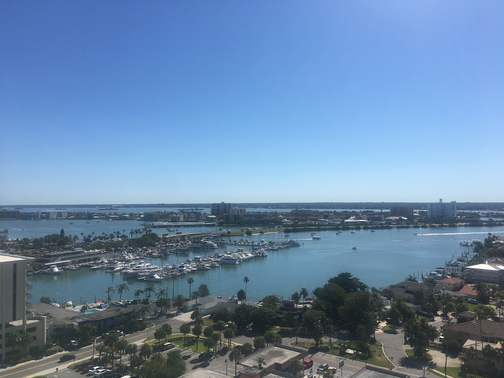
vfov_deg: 48.2
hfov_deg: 61.7
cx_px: 252
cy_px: 189
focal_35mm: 29
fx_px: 422
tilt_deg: +2.5
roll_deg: +0.2
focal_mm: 4.15
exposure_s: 1/3344
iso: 25
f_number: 2.2
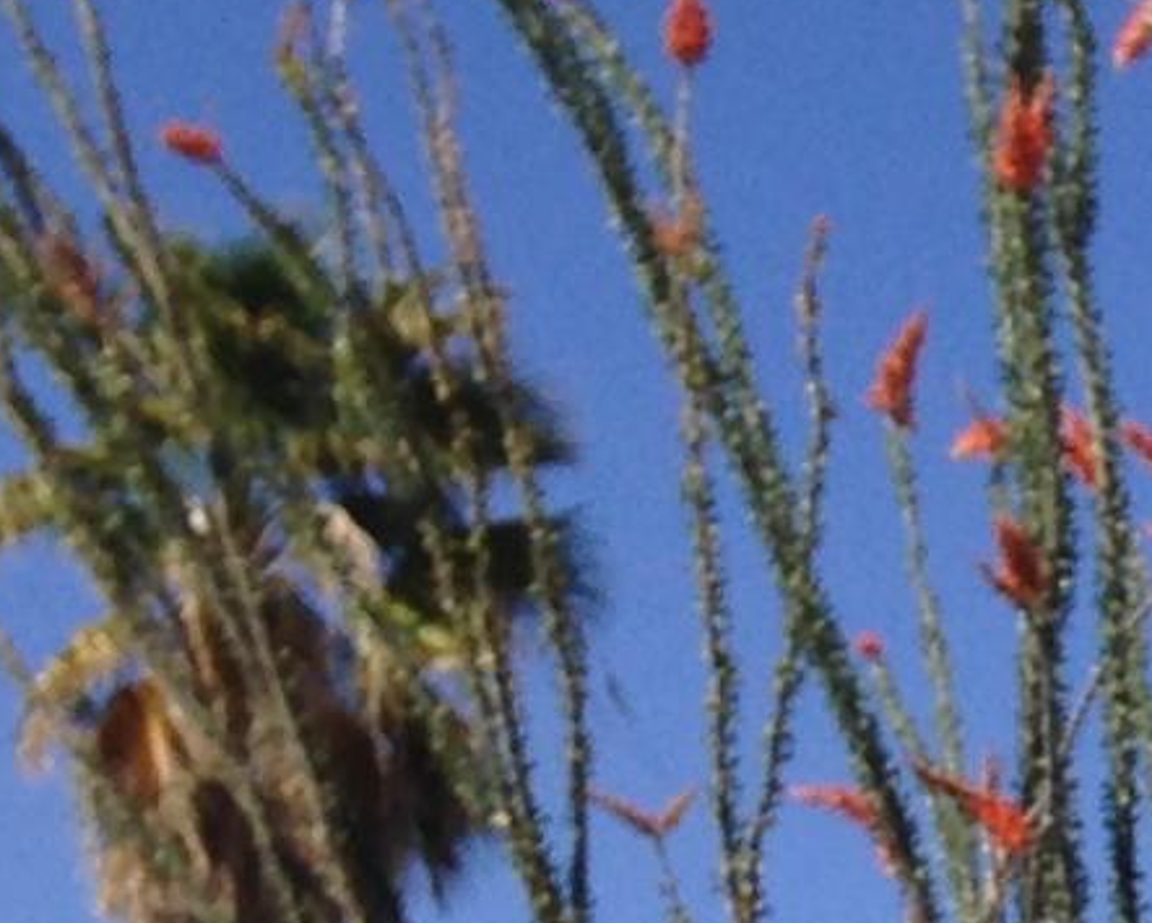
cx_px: 2790
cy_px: 1973
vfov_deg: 6.8
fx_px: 7438
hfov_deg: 8.1
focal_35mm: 218
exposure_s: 1/1938
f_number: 2.4
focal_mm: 4.12
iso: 50
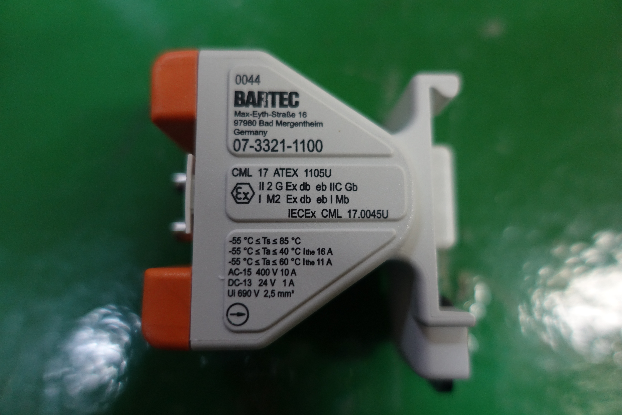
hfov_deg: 73.7
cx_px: 311
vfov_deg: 53.1
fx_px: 415
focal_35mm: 24
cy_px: 208
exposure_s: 1/30
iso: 500
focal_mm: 8.8
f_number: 1.8
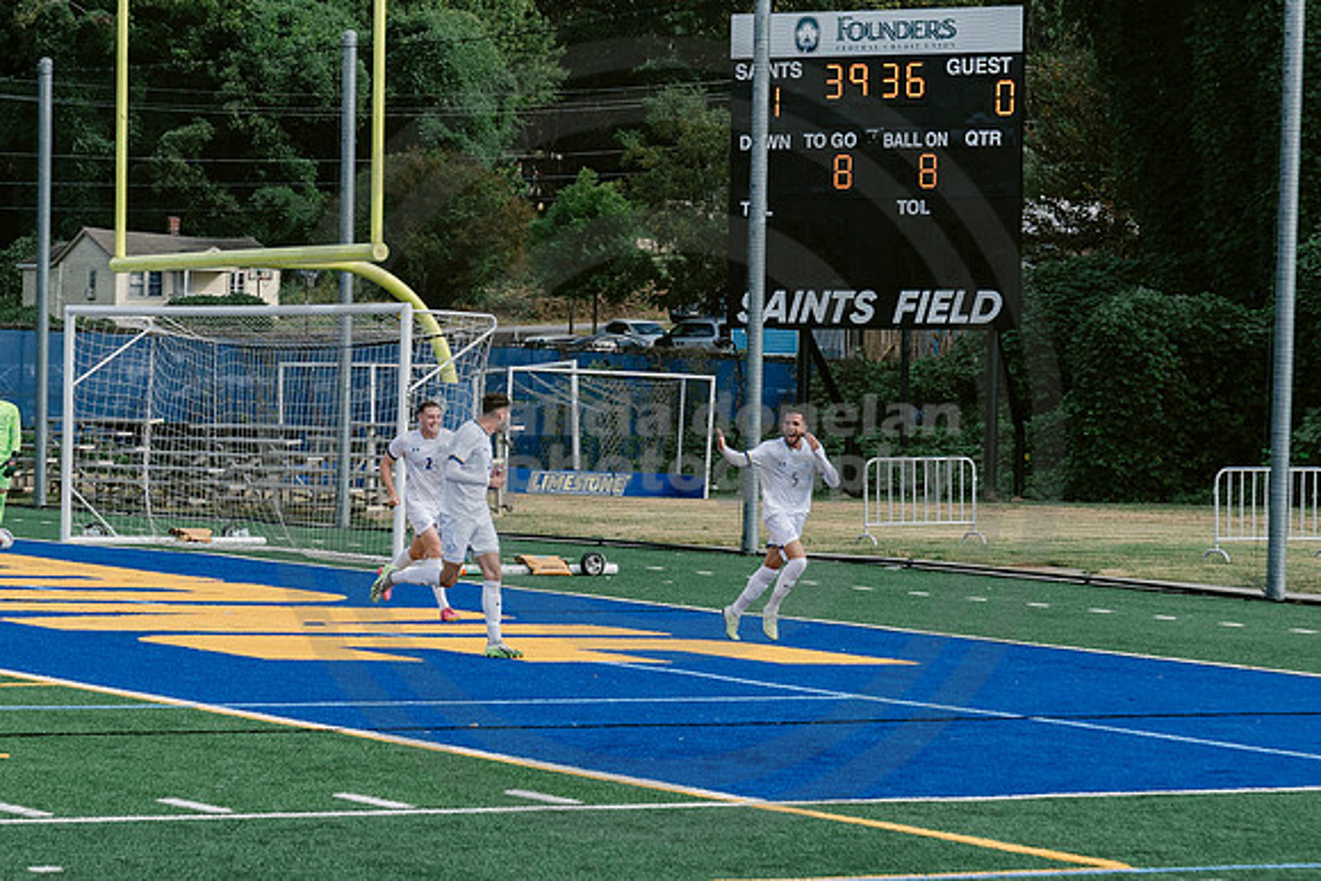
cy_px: 491
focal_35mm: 135
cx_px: 383
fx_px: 4949
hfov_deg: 15.2
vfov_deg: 10.2
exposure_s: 1/1600
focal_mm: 70
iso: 640
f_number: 5.6
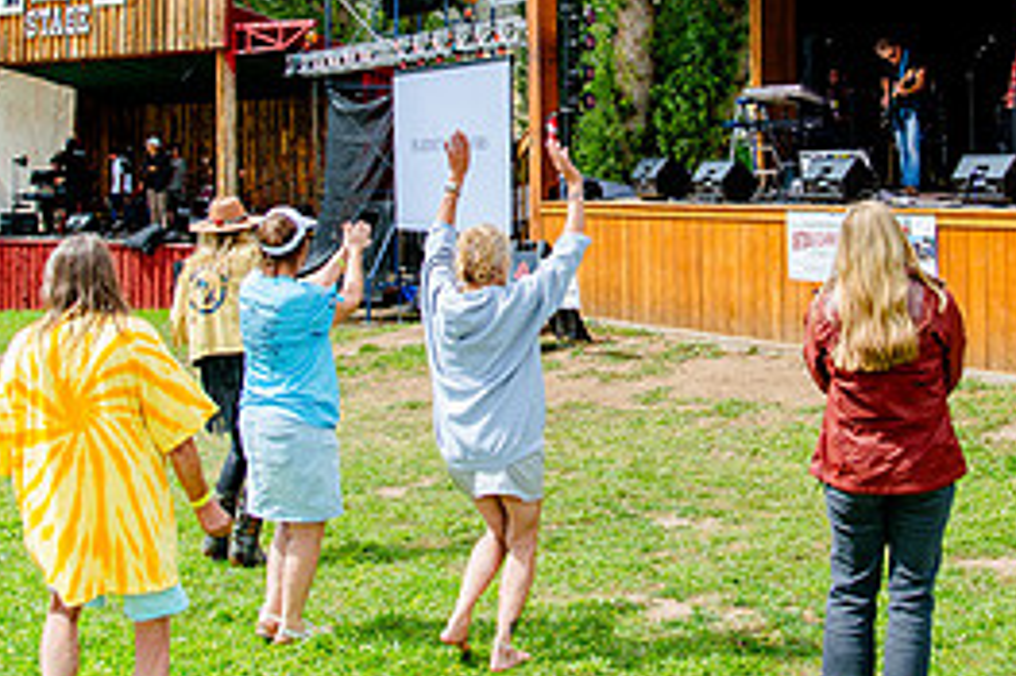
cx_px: 587
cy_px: 120
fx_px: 1495
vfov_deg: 25.0
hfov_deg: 37.5
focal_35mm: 53
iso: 200
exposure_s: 1/250
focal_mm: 24
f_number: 5
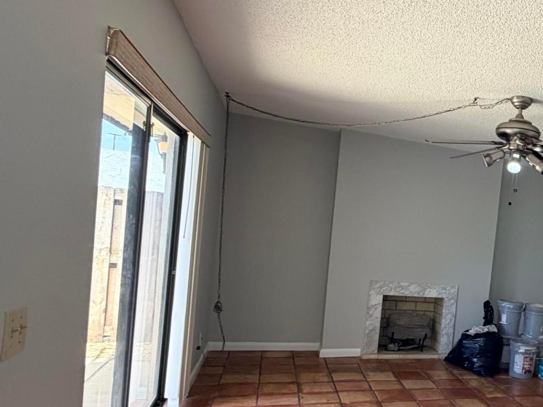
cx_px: 523
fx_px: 518
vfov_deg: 42.5
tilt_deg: -1.9
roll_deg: -6.2
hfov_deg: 47.5
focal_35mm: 33
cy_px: 260
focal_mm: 2.22
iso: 125
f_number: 2.2
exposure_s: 1/120
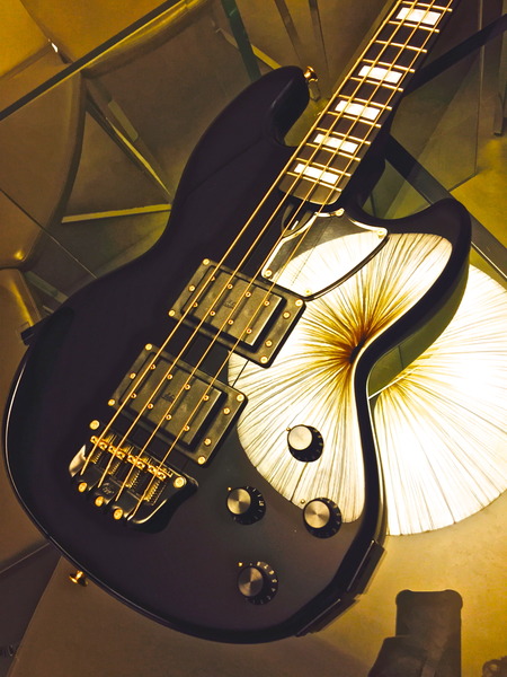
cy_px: 338
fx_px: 566
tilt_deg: -61.0
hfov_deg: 48.2
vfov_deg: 61.7
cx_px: 254
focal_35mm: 29
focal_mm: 4.15
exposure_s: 1/30
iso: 100
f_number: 2.2
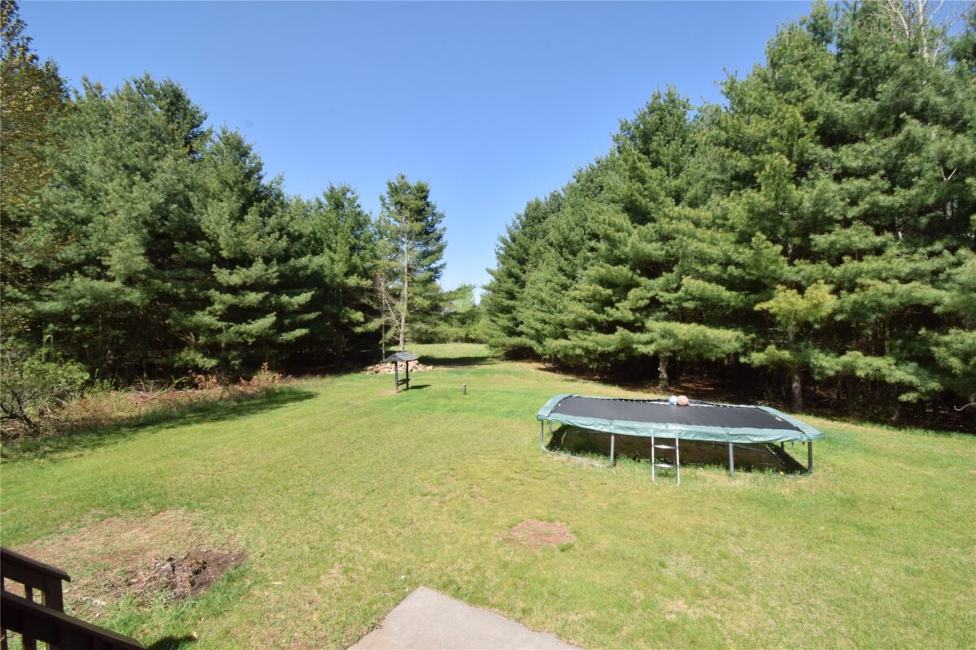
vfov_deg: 77.3
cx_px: 488
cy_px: 325
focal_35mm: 15
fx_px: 407
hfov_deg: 100.4
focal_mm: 10
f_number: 16
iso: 320
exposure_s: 1/200
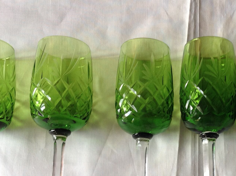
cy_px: 144
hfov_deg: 27.0
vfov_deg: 20.4
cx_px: 185
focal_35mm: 71
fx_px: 483
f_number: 2.4
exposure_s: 1/30
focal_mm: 4.28
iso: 50
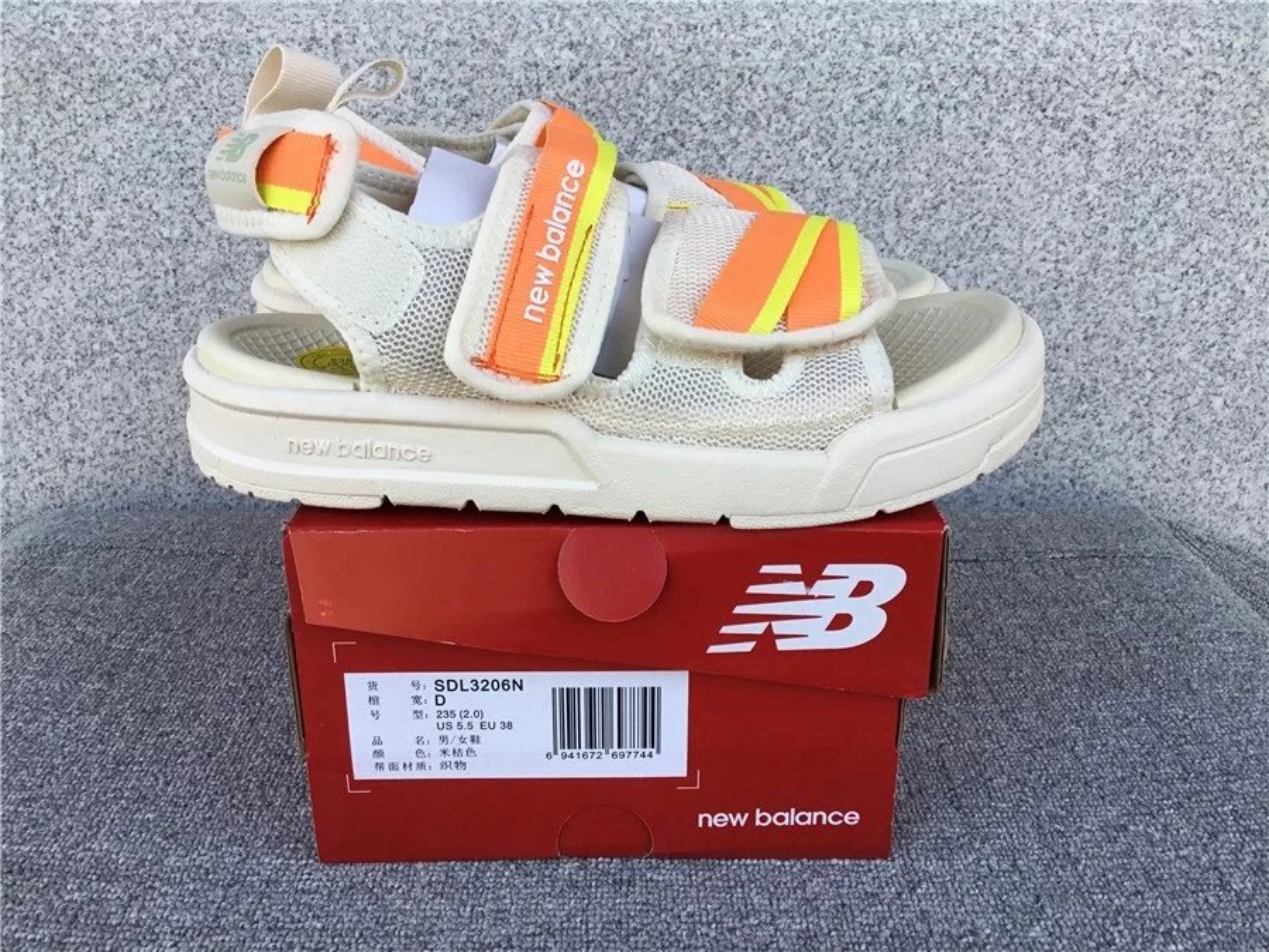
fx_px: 1136
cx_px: 634
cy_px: 476
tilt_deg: -21.4
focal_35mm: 31
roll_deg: +0.0
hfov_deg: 58.4
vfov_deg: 45.4
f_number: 2.4
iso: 25
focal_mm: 3.3
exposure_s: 1/113
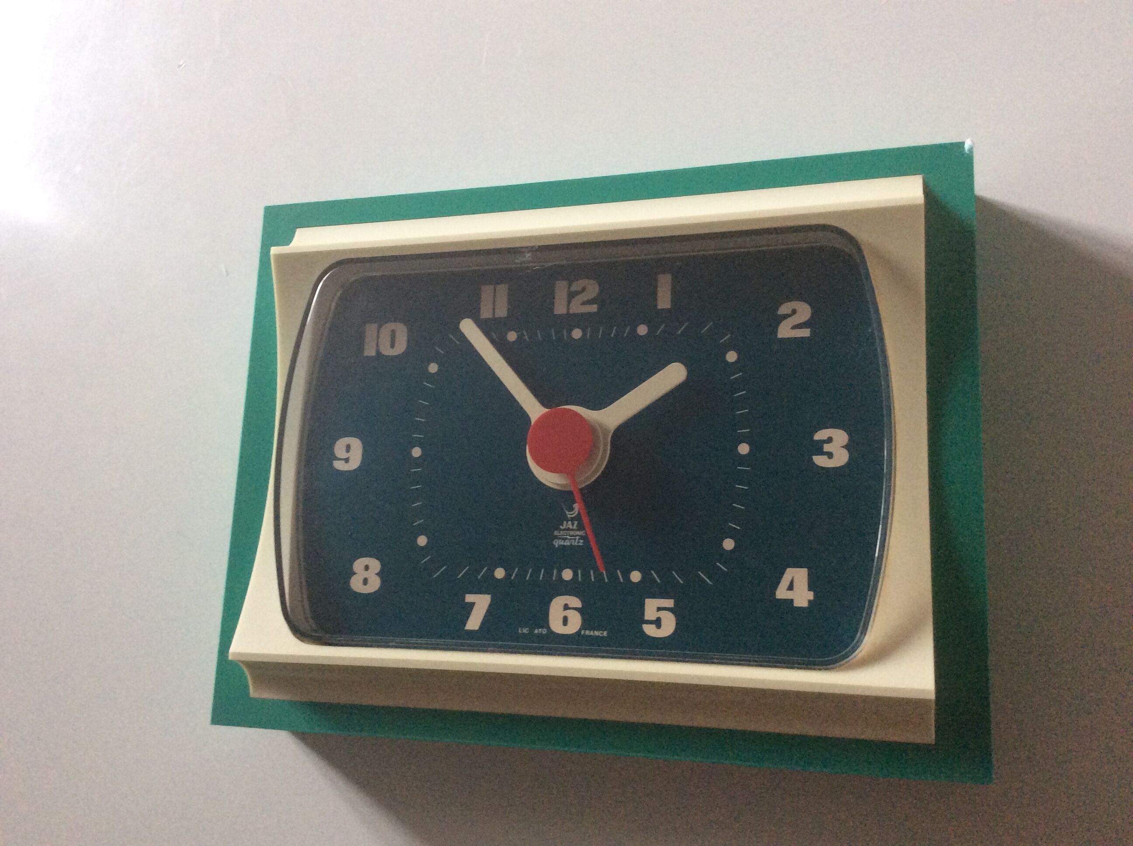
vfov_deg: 44.1
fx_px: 1046
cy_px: 423
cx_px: 566
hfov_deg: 56.9
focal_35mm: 32
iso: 200
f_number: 2.4
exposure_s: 1/25
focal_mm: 3.3
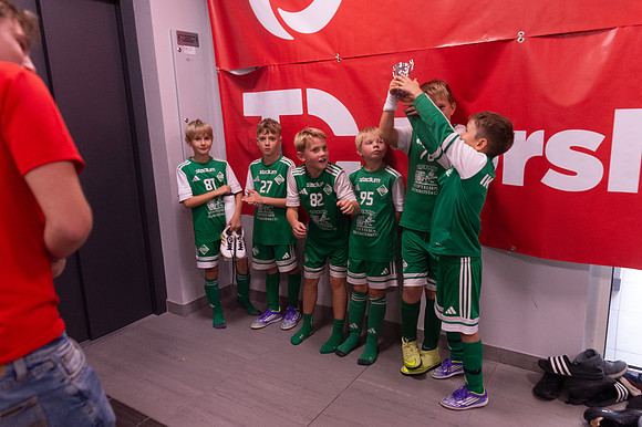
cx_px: 321
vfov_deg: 50.6
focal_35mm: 25
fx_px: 452
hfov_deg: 70.8
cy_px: 214
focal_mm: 24
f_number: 3.5
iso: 5600
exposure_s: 1/320
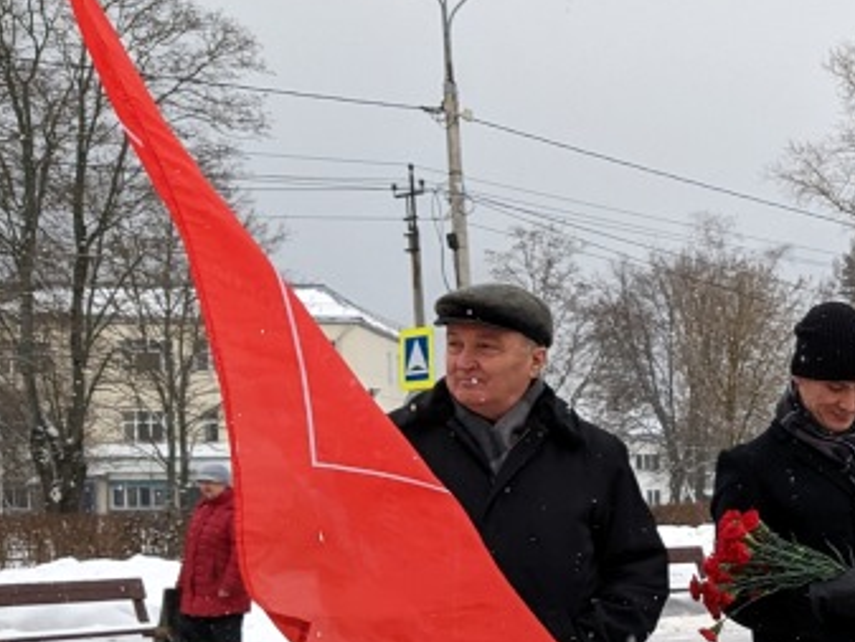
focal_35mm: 82
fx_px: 2026
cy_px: 573
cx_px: 1215
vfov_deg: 17.7
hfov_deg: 20.9
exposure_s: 1/1017
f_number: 1.73
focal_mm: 4.38
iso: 82
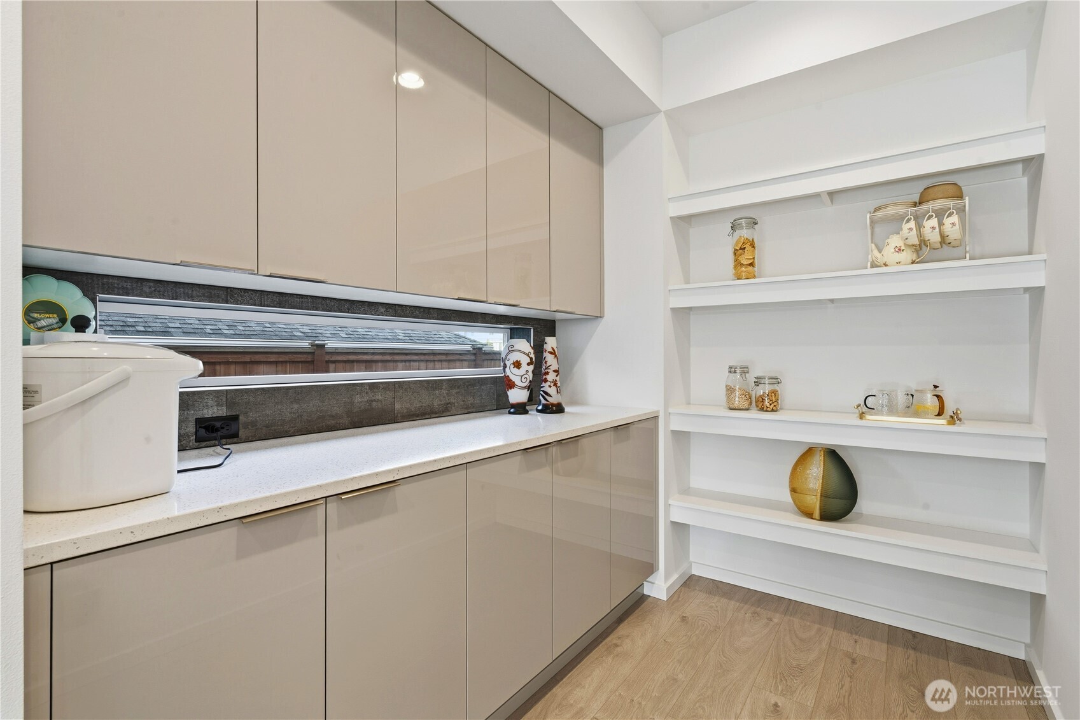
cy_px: 360
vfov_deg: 73.7
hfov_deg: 96.7
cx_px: 540
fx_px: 480
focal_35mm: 16
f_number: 11
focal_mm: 16
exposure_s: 1/13
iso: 100
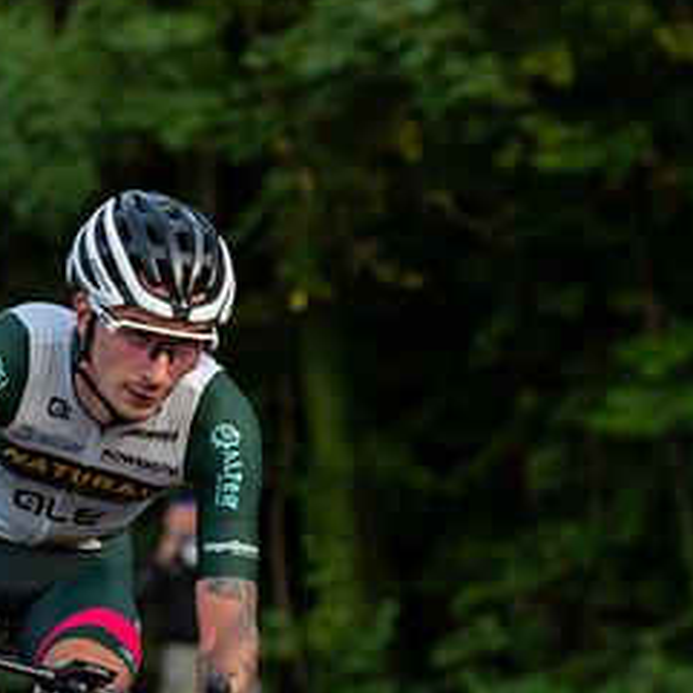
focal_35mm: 253
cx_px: -260
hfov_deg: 6.8
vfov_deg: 6.9
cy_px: 572
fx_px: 5730
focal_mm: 70
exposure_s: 1/800
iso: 1000
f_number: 3.5
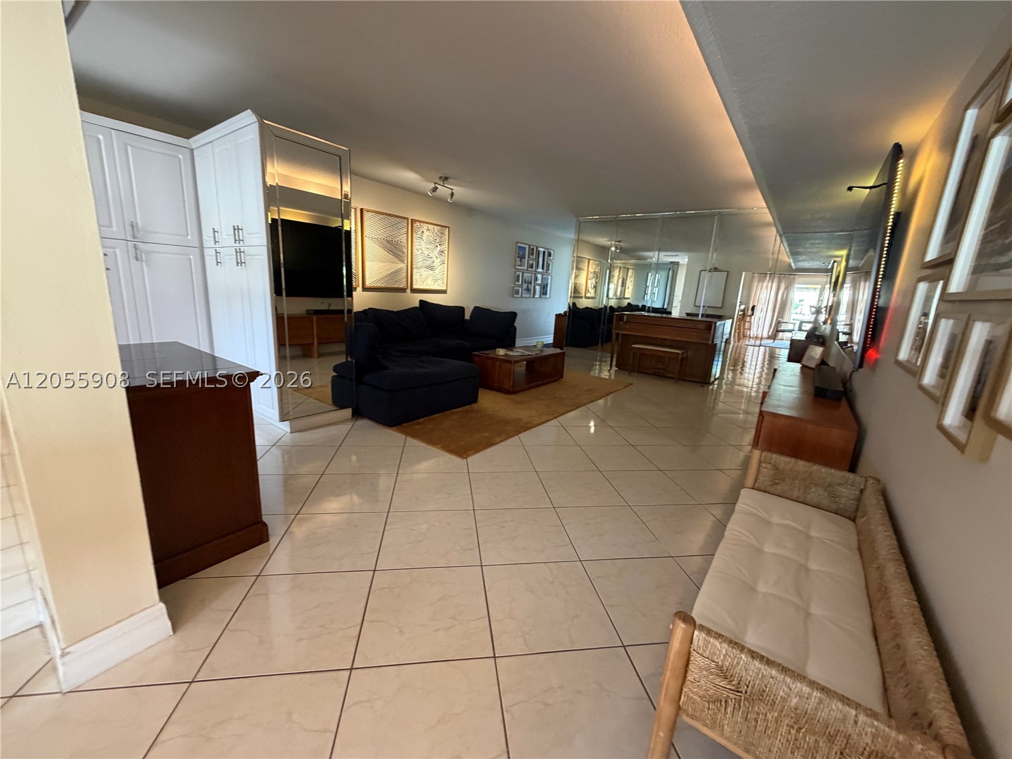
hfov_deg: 102.1
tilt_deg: -13.4
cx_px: 506
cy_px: 380
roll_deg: -3.6
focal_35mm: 14
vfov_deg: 85.7
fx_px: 409
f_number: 2.2
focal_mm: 2.22
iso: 400
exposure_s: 1/60
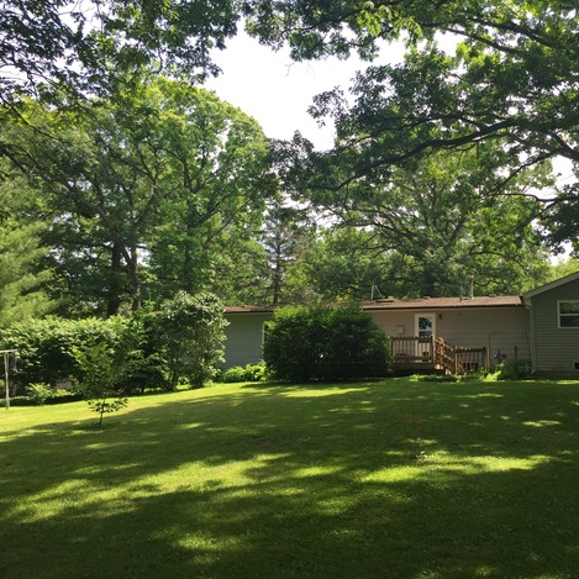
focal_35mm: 35
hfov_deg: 46.5
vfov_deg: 47.2
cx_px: 383
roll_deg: -0.8
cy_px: 294
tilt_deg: +9.5
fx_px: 662
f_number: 2.2
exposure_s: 1/527
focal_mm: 4.15
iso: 32
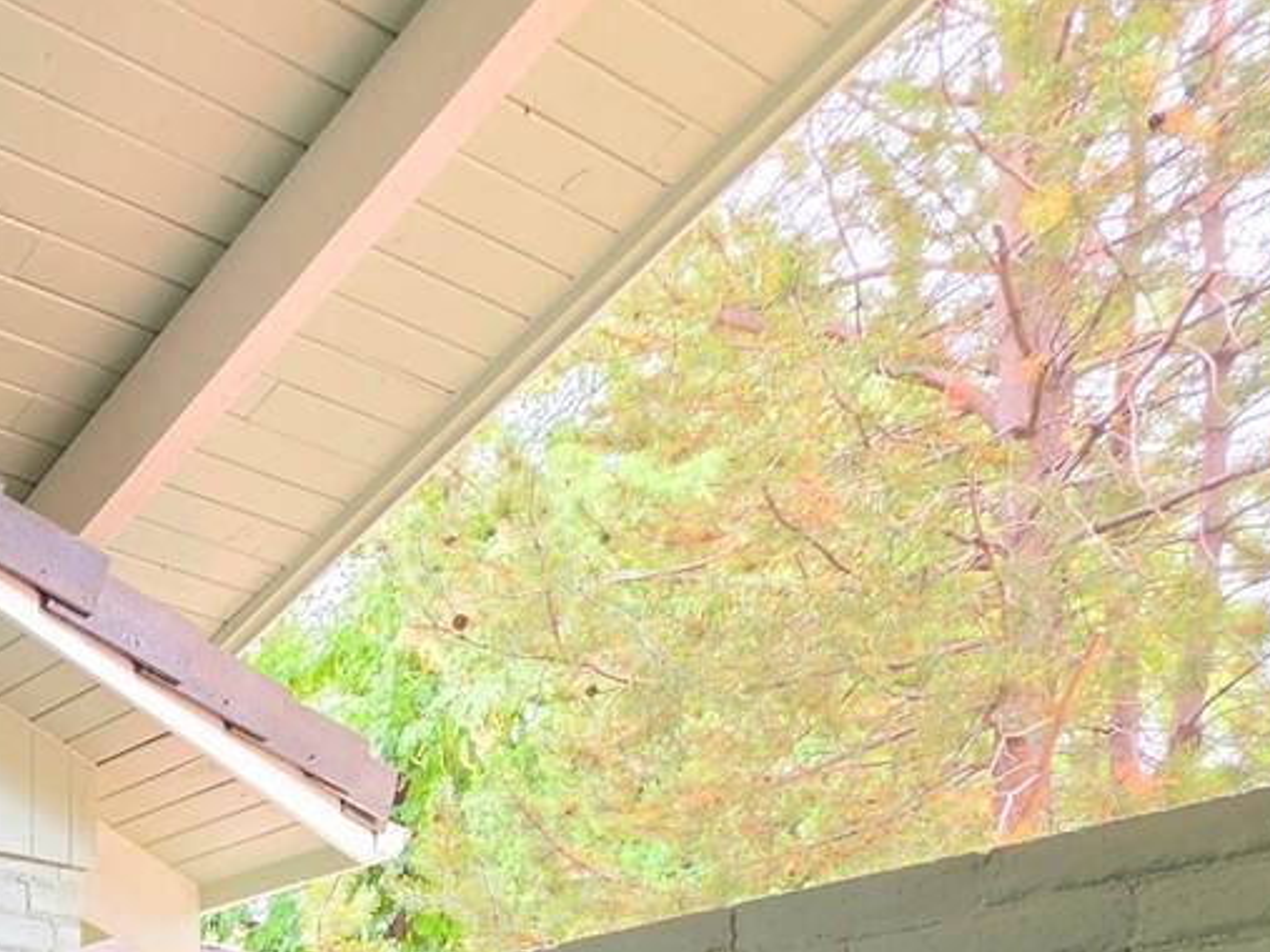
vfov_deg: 26.2
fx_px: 1504
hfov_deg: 37.1
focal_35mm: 41
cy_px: 1414
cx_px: -180
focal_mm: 2.2
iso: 80
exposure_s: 1/120
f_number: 1.9
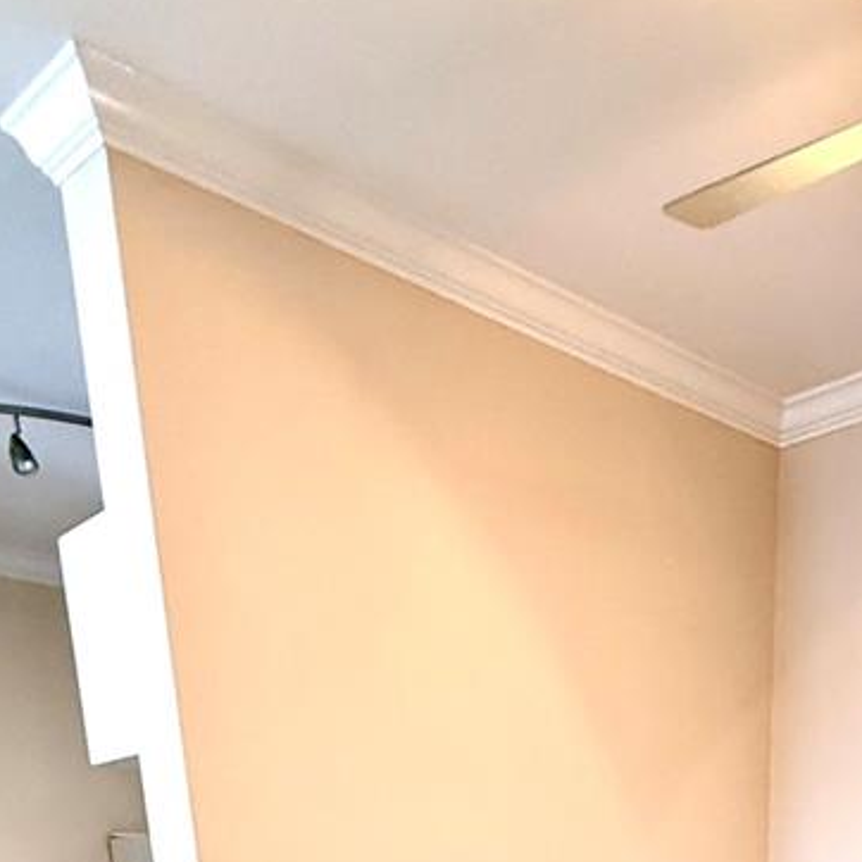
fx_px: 1155
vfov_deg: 27.7
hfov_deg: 39.6
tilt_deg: -18.1
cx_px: 664
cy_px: 1298
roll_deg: +0.0
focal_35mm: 41
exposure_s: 1/60
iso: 320
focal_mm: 2.22
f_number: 2.2
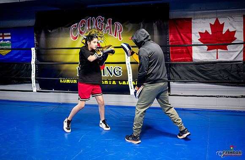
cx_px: 131
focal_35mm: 42
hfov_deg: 47.1
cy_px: 64
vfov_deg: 31.8
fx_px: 281
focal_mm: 35
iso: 1250
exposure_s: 1/500
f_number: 1.4
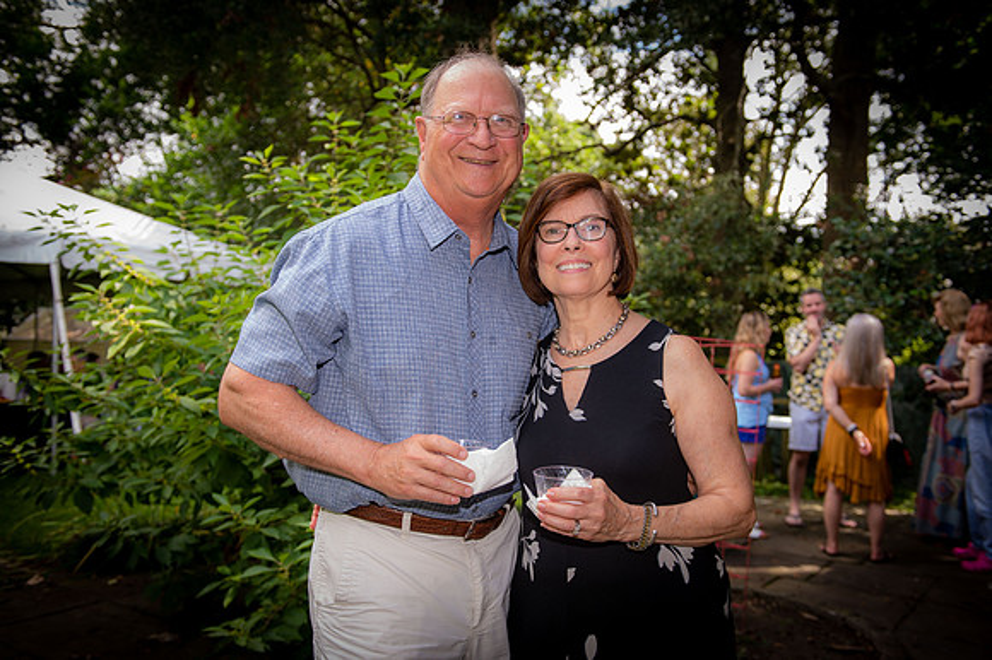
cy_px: 330
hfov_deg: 58.7
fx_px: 881
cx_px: 496
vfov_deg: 41.1
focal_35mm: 32
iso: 64
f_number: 4
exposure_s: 1/60
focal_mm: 32
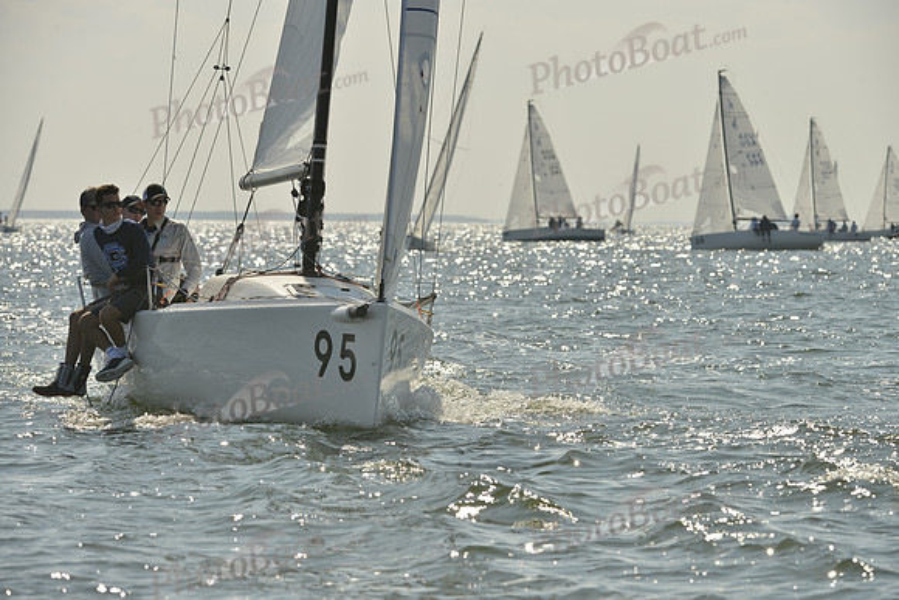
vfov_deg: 6.9
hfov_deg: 10.3
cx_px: 450
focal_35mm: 200
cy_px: 300
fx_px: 4995
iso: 280
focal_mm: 200
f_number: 8
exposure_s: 1/1600
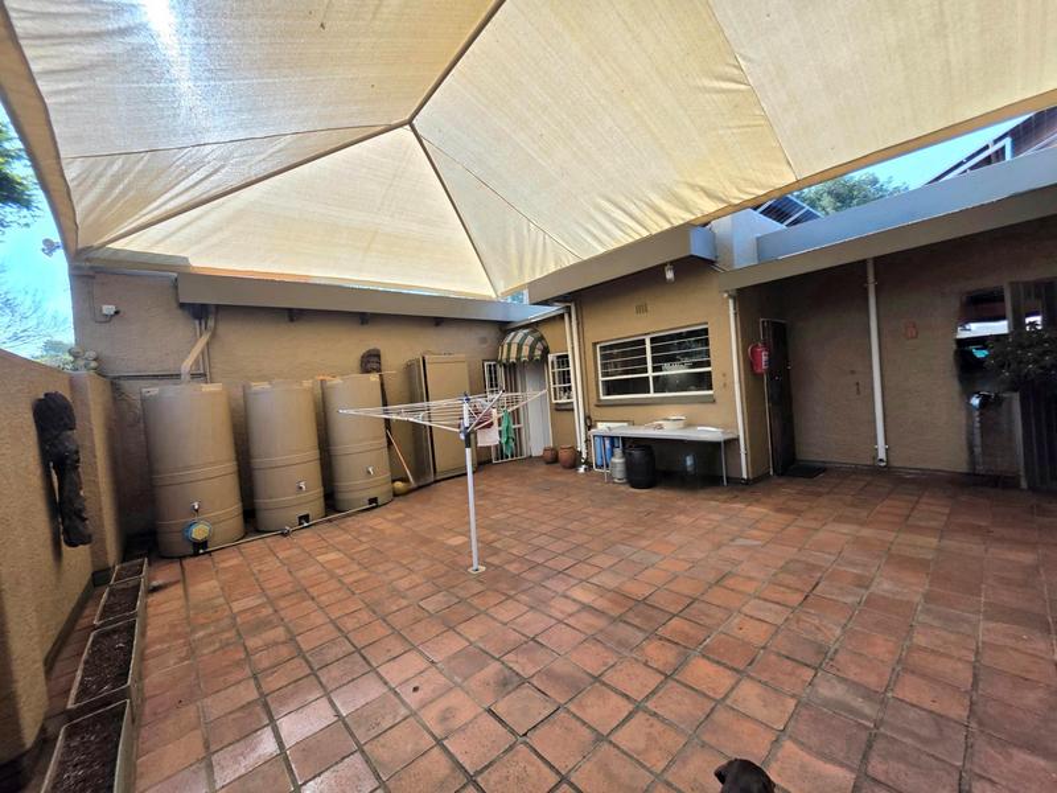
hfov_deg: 106.2
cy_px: 396
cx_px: 528
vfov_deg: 89.9
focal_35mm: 13
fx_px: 397
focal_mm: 2.2
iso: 40
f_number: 1.9
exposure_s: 1/435
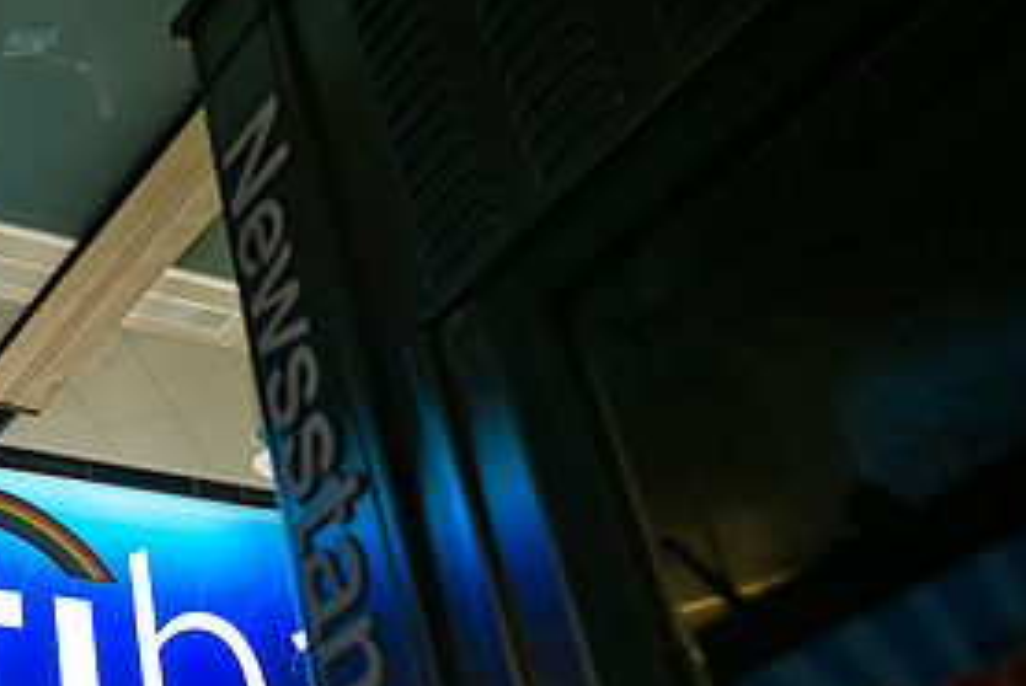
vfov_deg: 27.0
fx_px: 1426
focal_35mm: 50
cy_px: 411
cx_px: 129
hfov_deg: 37.3
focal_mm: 24
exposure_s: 1/50
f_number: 3.2
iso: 1600
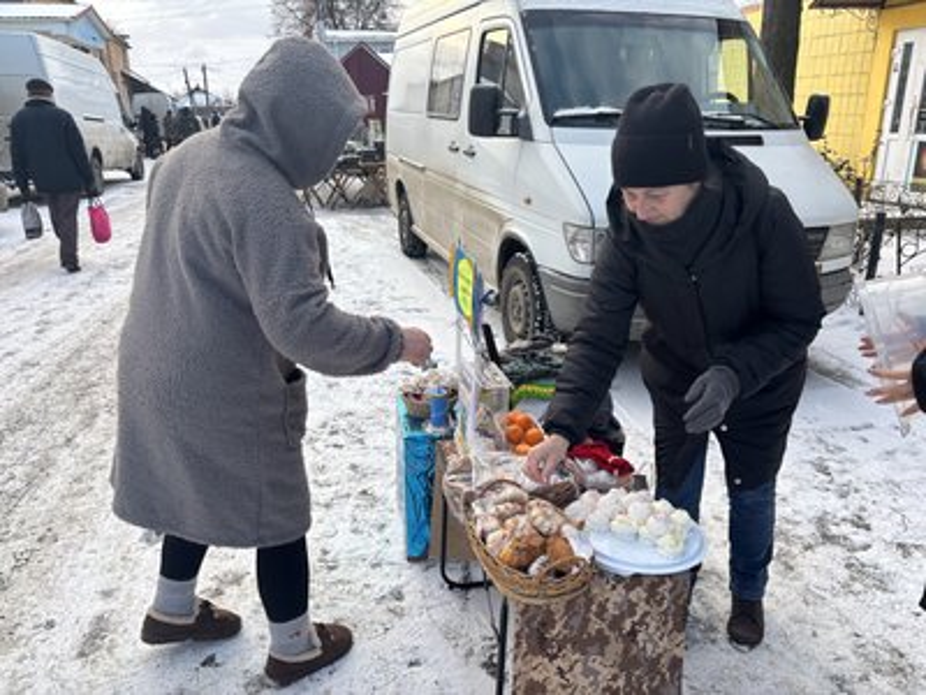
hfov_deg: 67.3
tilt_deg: -18.3
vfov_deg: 53.1
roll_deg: +0.7
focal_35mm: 26
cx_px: 463
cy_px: 348
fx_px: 696
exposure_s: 1/444
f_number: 1.6
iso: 50
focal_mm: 5.96
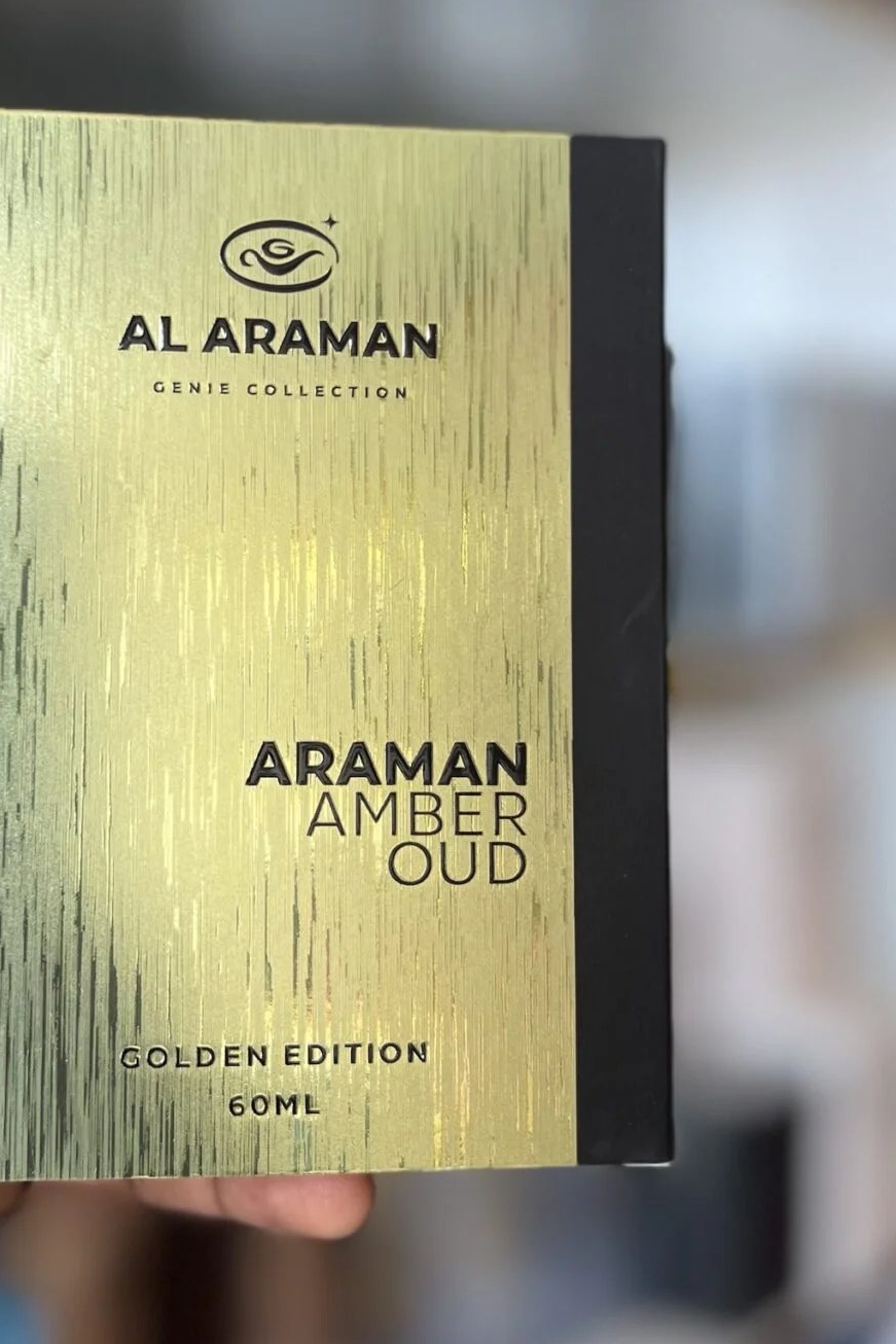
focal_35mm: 53
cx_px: 262
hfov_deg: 25.3
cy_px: 496
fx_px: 1978
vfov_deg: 37.3
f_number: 1.5
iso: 32
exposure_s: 1/149
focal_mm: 5.7
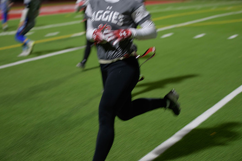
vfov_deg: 17.7
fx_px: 518
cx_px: 114
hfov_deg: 26.3
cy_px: 83
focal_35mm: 77
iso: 800
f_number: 2.8
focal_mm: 70
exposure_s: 1/200
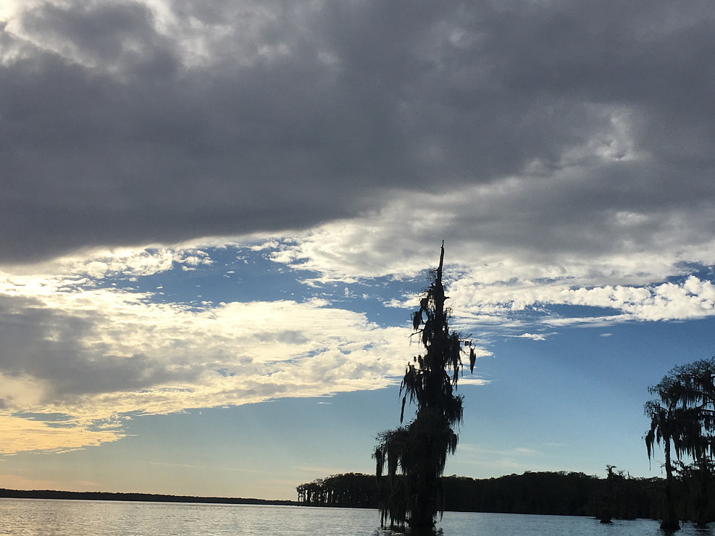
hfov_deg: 40.3
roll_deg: -2.2
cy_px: 324
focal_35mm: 47
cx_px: 424
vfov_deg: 30.8
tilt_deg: +10.6
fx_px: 971
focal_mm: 4.15
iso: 25
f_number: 2.2
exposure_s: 1/4274
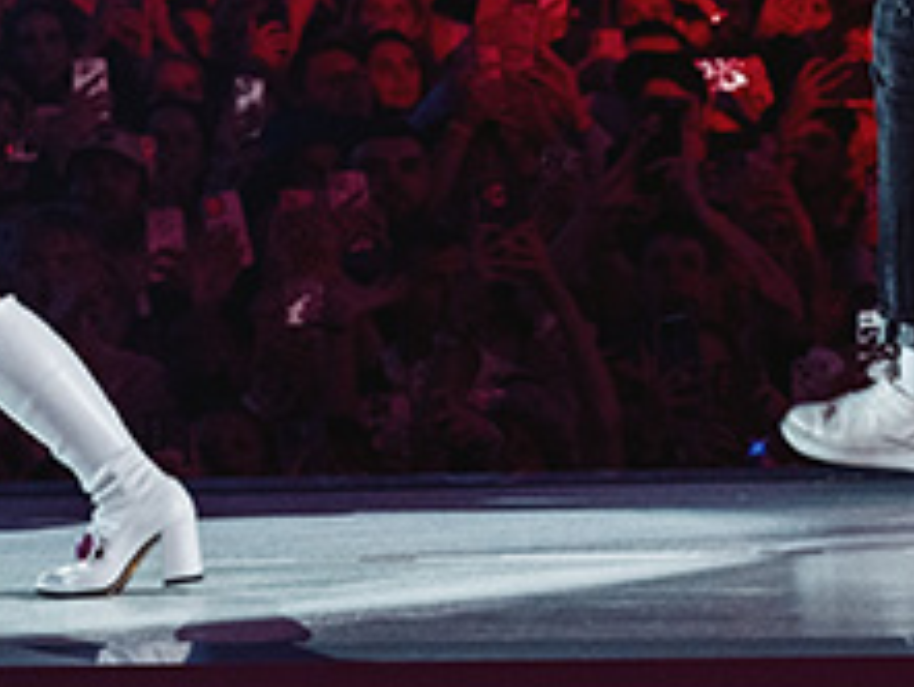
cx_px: -409
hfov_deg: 4.3
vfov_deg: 3.2
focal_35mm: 457
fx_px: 12073
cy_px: -350
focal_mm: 105
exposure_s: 1/240
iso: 1250
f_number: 7.1
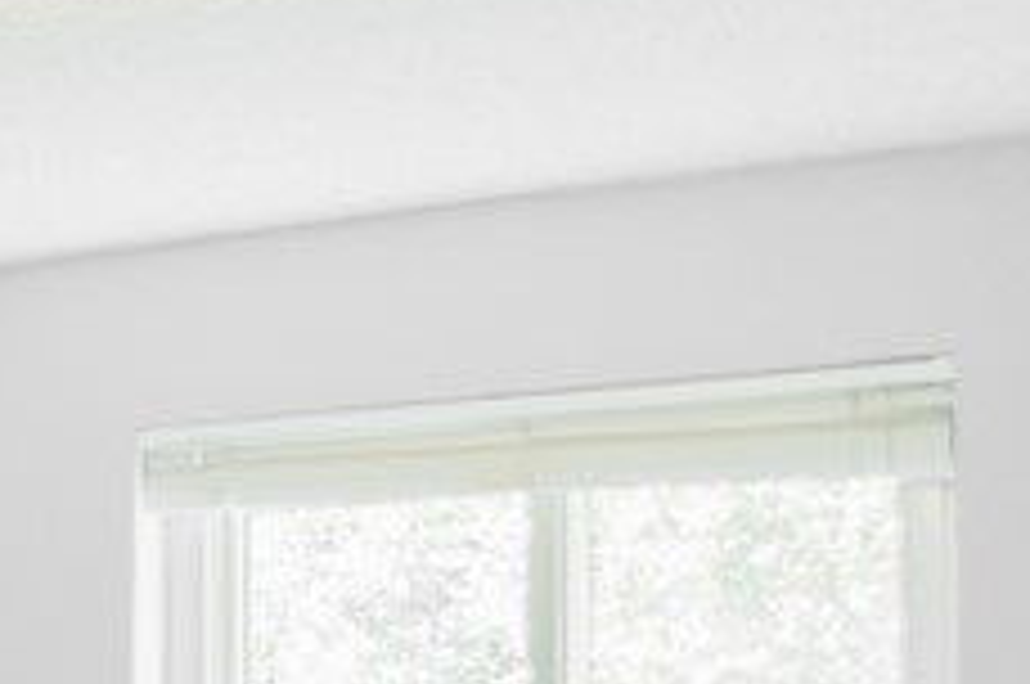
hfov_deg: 21.2
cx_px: 205
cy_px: 875
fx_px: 2714
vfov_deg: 13.8
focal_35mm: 95
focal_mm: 20
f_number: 3.5
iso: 1000
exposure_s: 1/250
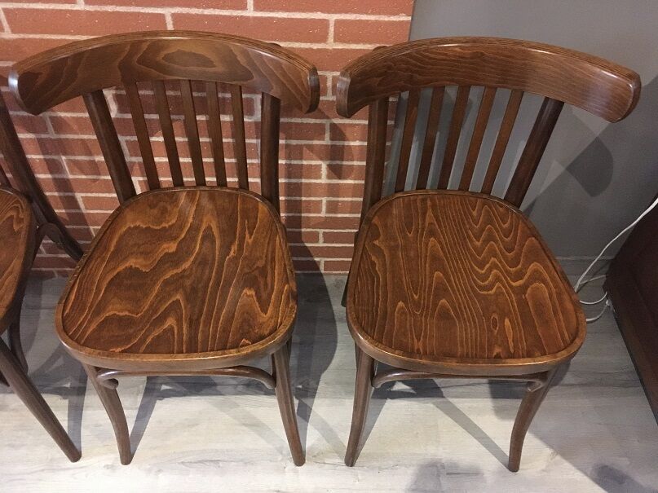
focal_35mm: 29
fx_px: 551
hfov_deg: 61.7
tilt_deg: -50.6
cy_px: 246
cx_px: 329
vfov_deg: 48.2
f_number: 2.2
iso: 400
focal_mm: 4.15
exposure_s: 1/17
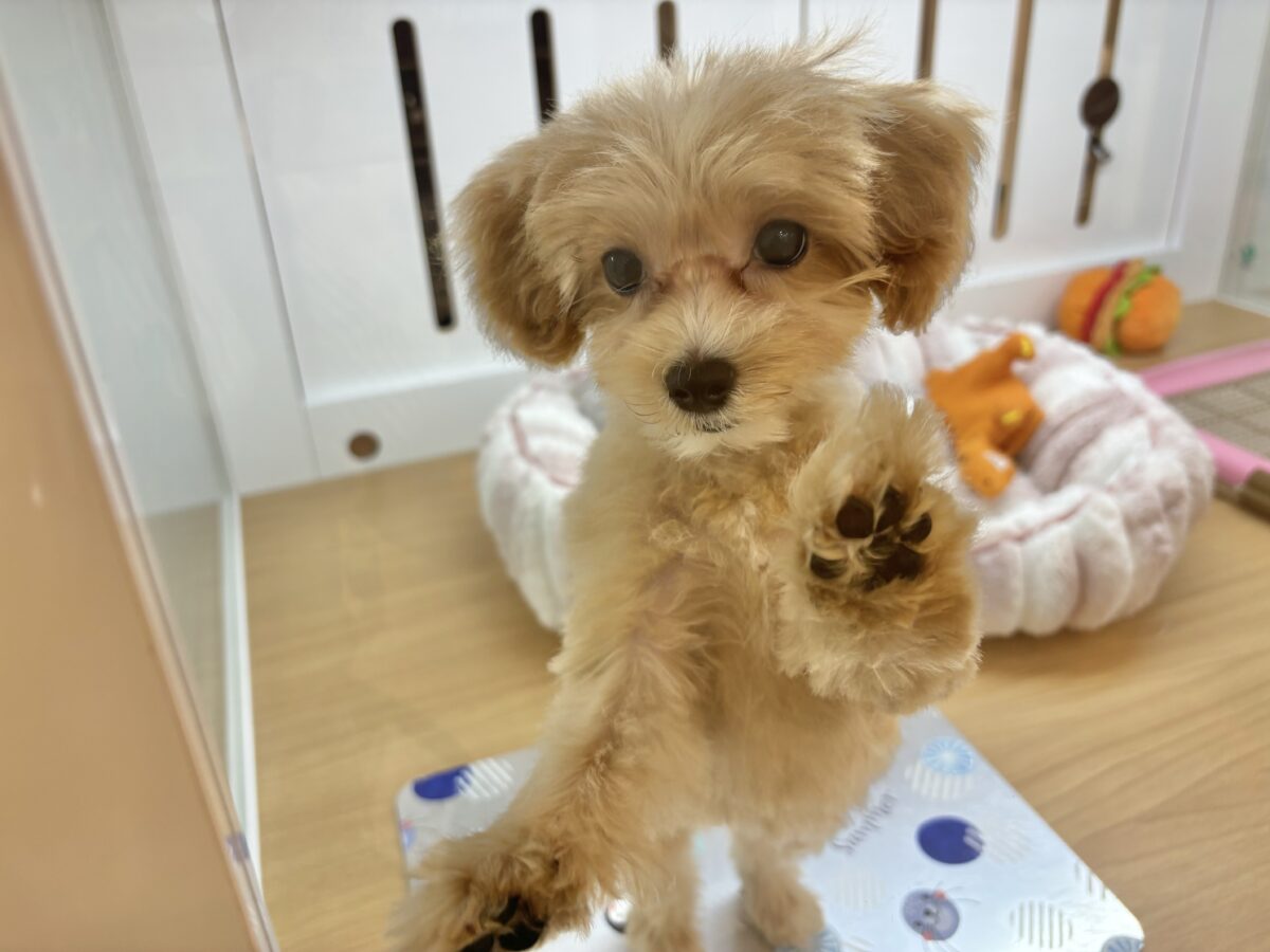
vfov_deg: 53.1
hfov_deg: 67.3
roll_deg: +3.4
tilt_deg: -26.1
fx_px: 954
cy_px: 476
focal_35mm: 26
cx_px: 635
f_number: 1.6
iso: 80
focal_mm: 5.96
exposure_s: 1/100
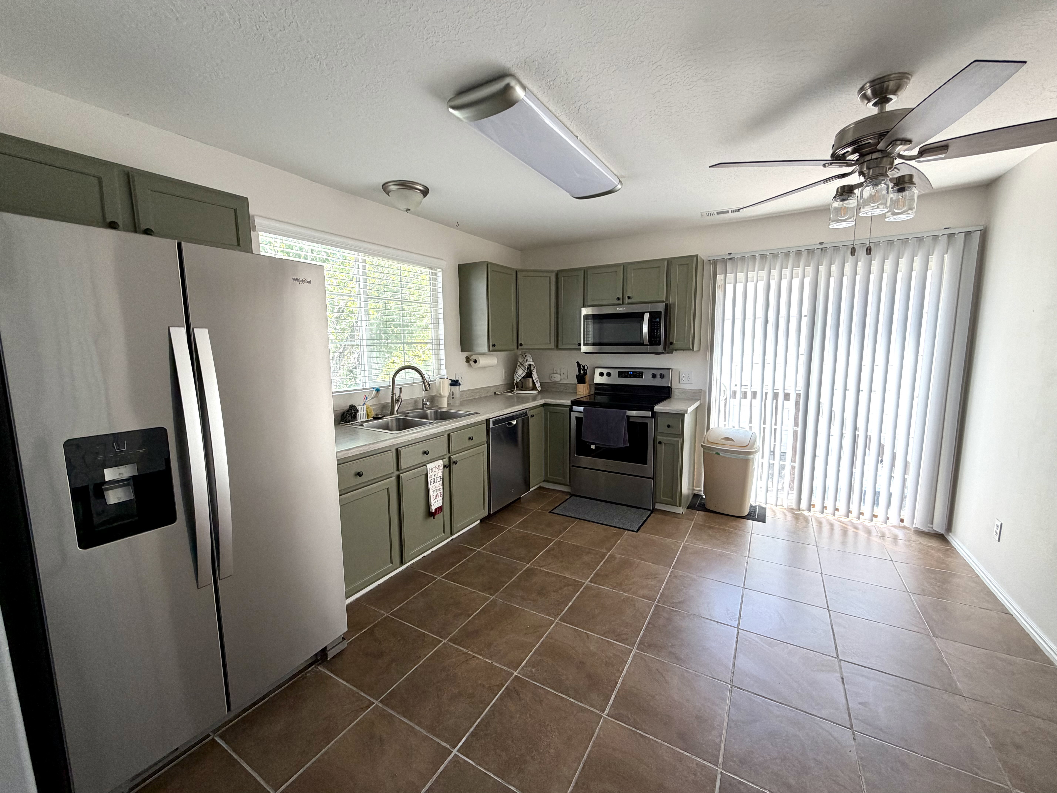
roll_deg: +1.1
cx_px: 528
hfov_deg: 102.1
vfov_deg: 85.7
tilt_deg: -7.1
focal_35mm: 14
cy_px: 396
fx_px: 427
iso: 125
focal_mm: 2.22
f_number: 2.2
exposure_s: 1/121
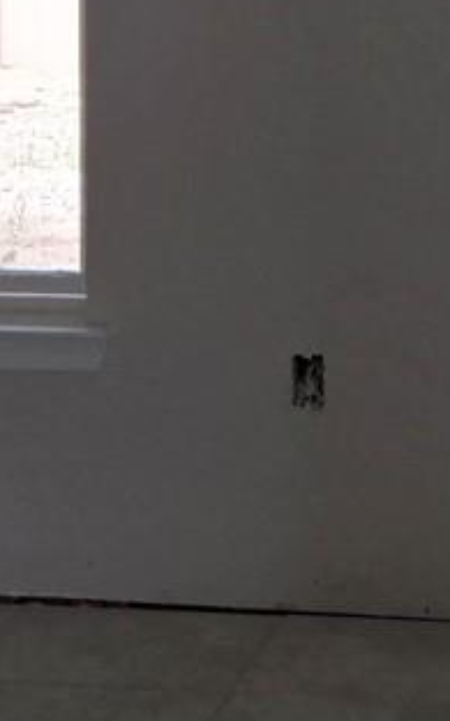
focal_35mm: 125
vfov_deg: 15.5
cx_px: 586
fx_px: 2453
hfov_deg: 10.3
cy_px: -344
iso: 50
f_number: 1.8
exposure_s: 1/180
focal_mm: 5.4
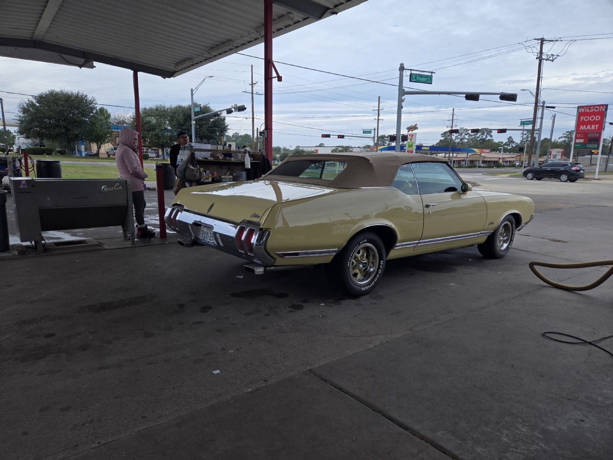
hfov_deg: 73.9
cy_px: 230
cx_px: 306
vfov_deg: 58.9
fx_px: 407
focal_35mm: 23
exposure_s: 1/788
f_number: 1.8
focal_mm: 5.4
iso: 25
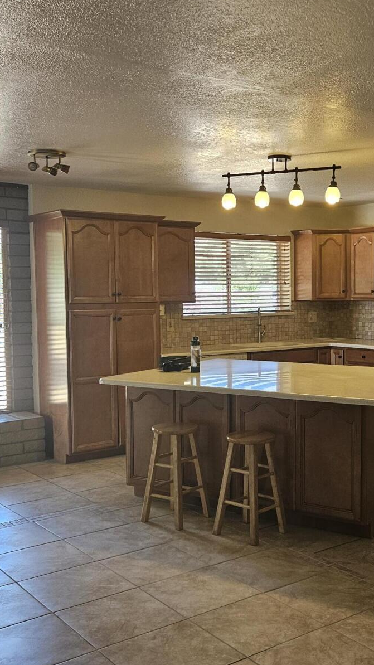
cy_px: 353
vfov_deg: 48.3
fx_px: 741
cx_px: 251
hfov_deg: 28.2
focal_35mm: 42
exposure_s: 1/120
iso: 160
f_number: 1.8
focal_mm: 5.4
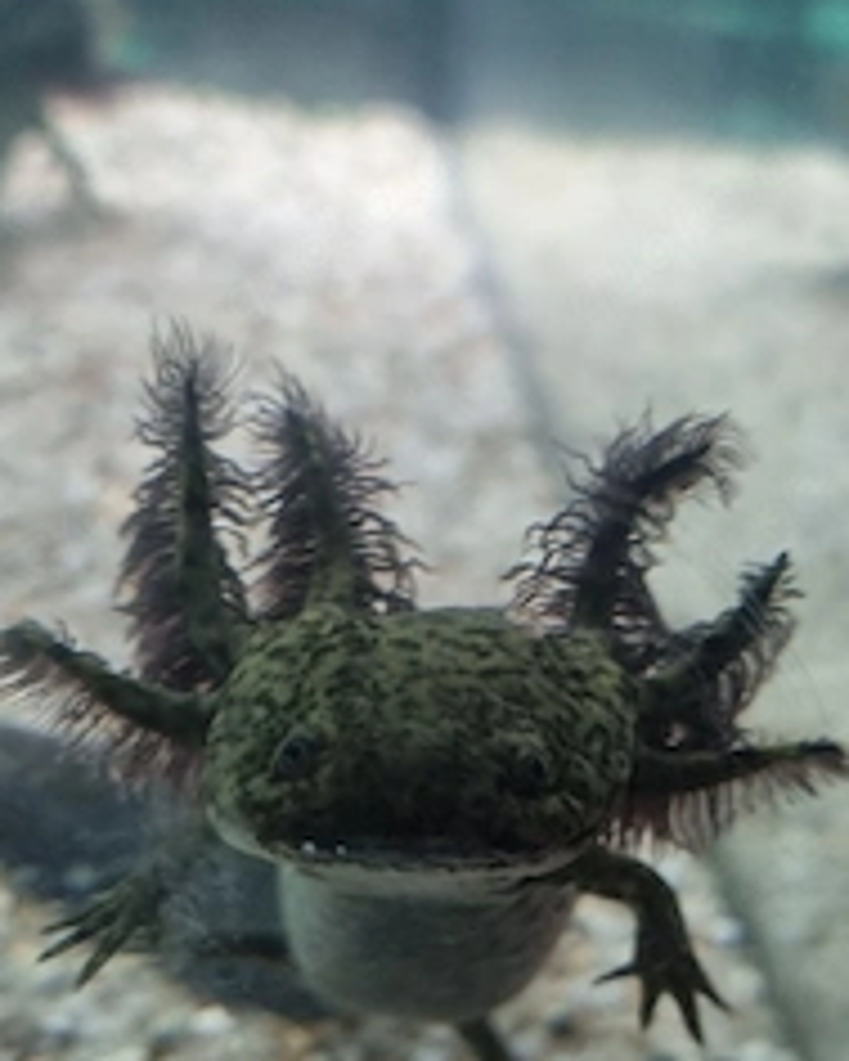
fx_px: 1350
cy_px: 620
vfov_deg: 42.7
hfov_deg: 34.9
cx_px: 449
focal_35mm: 43
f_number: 1.8
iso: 640
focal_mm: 5.4
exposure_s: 1/33
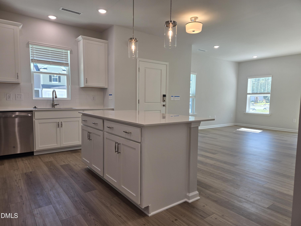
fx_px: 200
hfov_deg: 73.9
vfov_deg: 58.9
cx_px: 150
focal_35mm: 23
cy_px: 113
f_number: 1.8
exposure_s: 1/120
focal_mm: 5.4
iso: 25
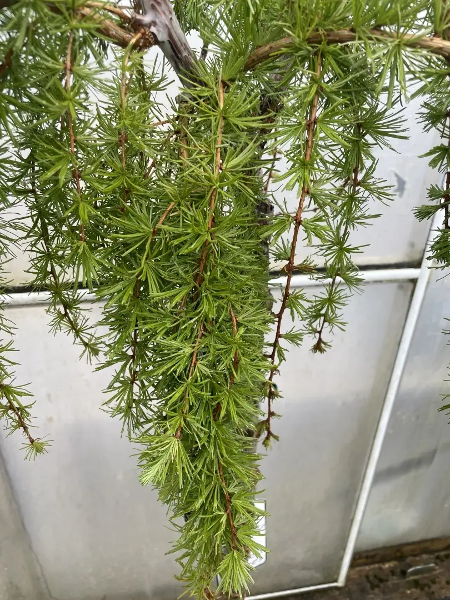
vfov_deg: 67.3
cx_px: 225
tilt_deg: -30.9
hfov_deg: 53.1
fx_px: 451
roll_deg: -1.1
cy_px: 300
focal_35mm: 26
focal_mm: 4.2
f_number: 1.6
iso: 32
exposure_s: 1/321
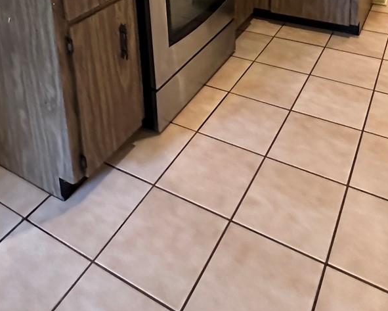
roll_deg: +2.5
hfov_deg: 49.0
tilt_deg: -14.5
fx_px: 425
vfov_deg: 32.7
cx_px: 207
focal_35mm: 37
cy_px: -66
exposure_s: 1/60
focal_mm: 2.22
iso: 1250
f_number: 2.2
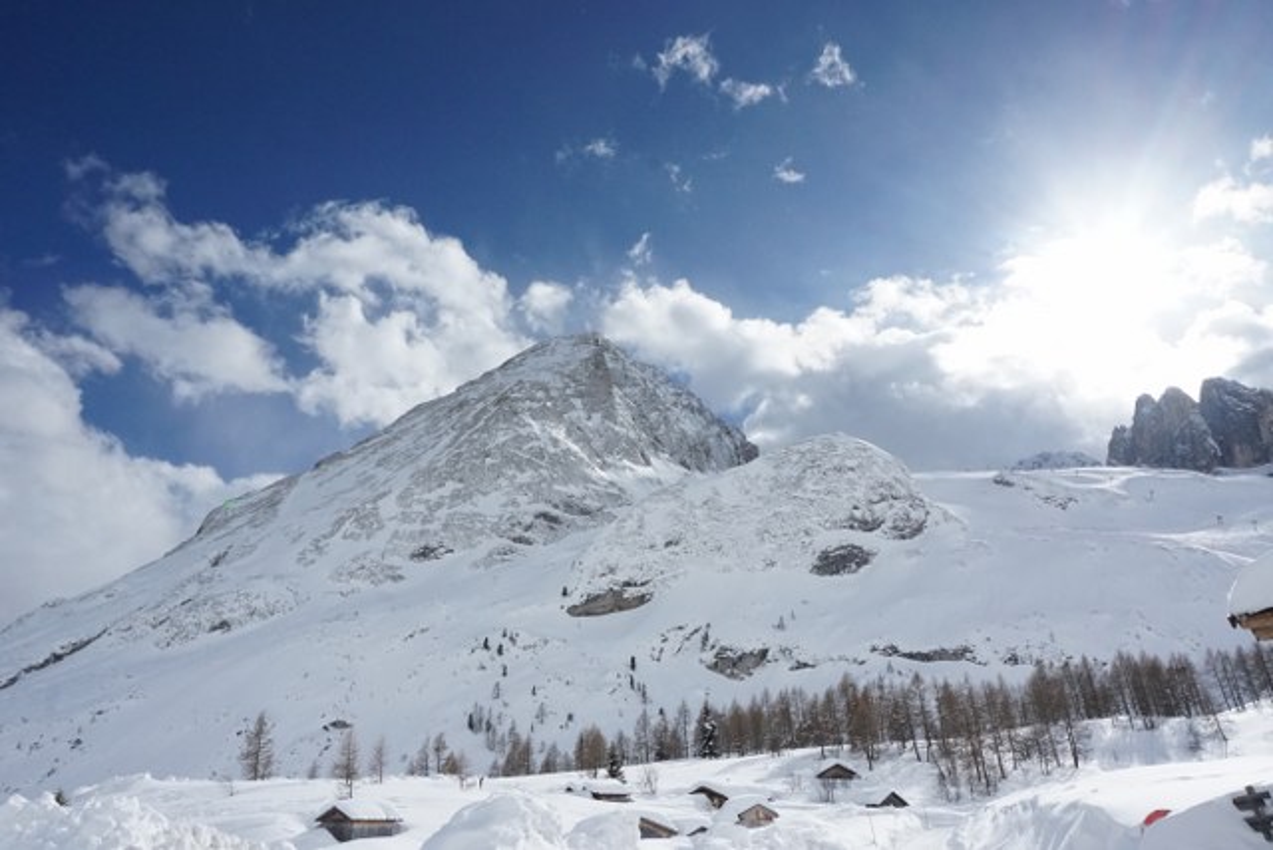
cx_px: 636
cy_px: 425
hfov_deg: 73.7
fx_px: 849
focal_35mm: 24
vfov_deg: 53.2
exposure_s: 1/4000
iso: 1600
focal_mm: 16
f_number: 13
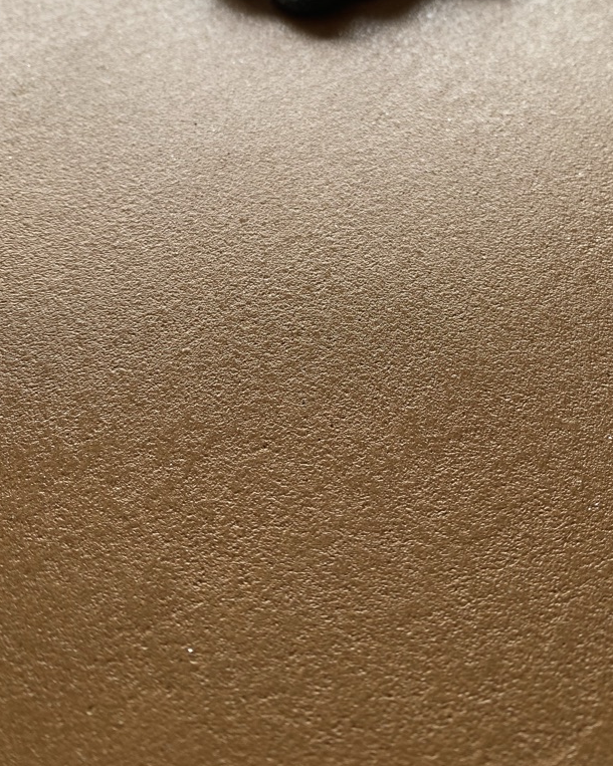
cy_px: 282
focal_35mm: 32
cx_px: 358
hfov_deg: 45.6
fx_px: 726
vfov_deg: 55.0
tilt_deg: -50.0
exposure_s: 1/121
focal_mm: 4.25
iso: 80
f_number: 1.8
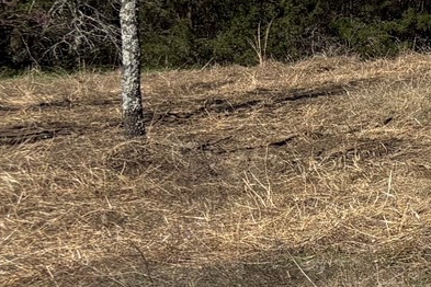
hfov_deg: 12.3
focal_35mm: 141
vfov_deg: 9.7
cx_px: 953
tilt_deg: -2.7
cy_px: 9
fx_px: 1688
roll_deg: -1.6
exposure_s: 1/4950
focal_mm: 5.96
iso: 50
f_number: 1.6
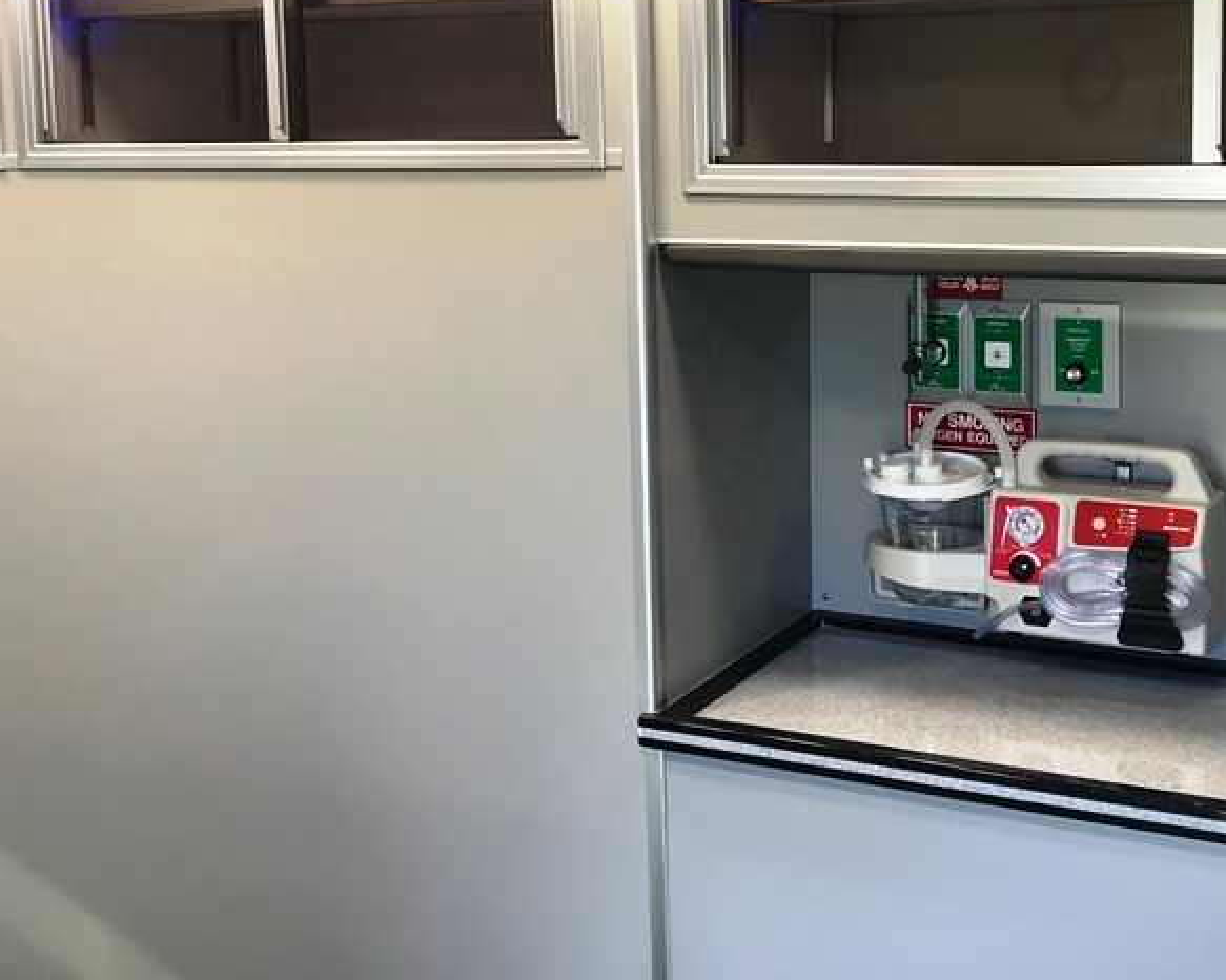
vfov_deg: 31.0
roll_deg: +2.2
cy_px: 273
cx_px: 707
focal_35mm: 48
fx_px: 1741
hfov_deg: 38.7
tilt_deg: -6.9
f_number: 1.8
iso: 25
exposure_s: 1/90
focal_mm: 3.99
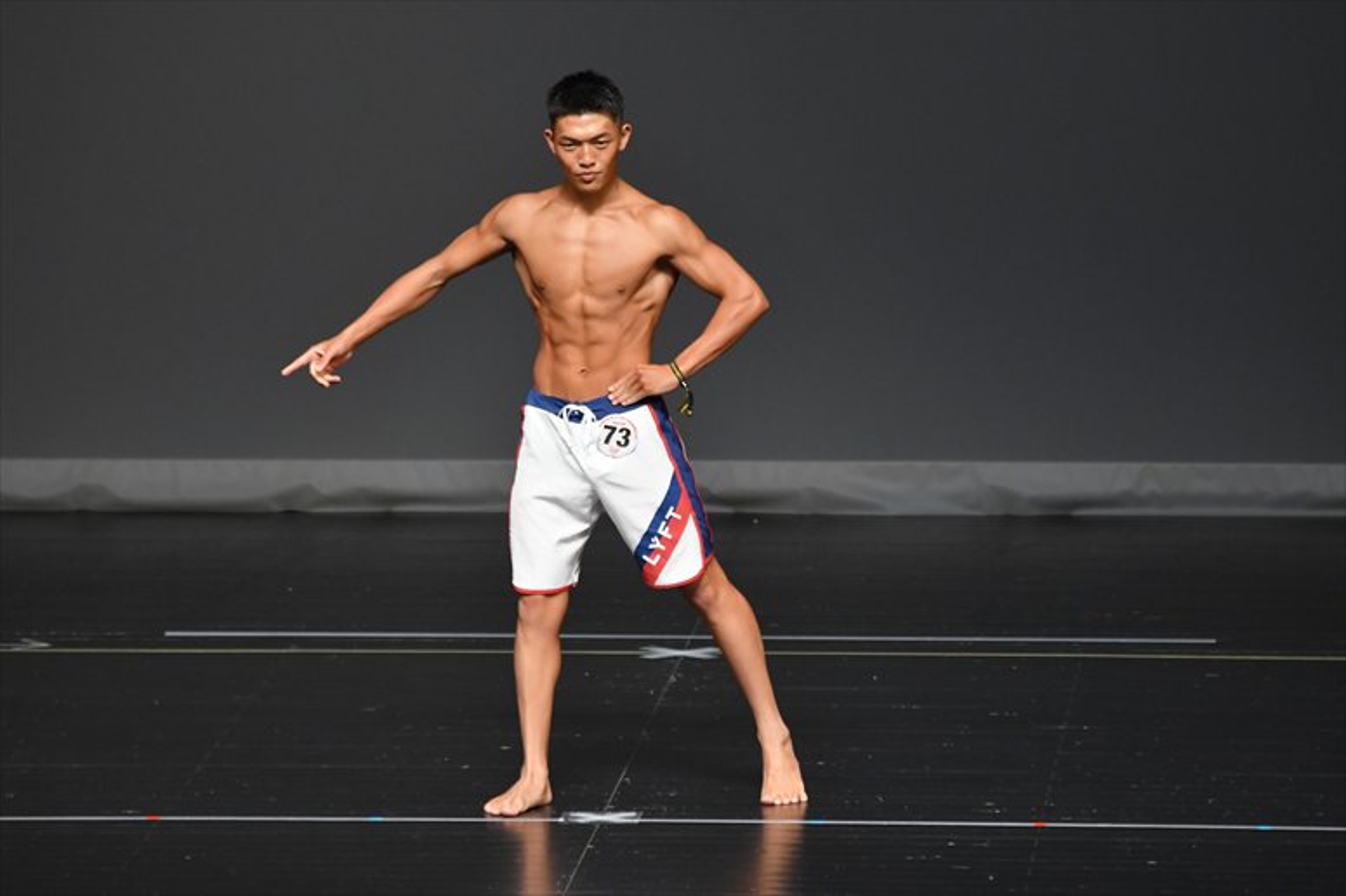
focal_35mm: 345
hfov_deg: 6.0
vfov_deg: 4.0
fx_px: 12893
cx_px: 673
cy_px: 448
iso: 2000
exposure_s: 1/400
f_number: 5.6
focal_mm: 230
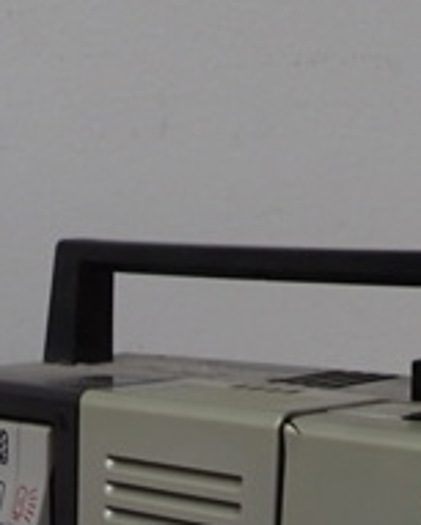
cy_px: 761
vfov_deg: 17.2
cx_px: 85
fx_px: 1587
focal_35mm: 102
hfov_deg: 15.0
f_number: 2
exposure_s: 1/60
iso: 100
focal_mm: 4.5
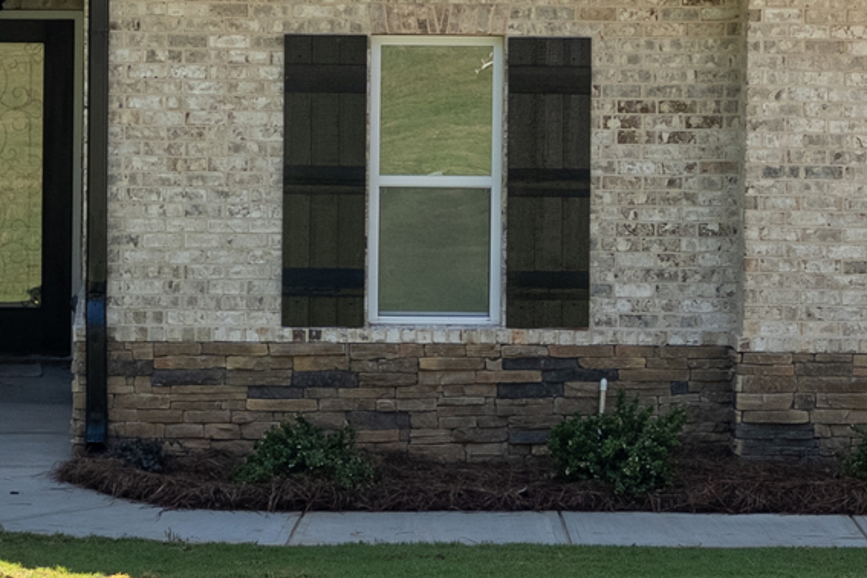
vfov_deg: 5.9
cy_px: -211
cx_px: 286
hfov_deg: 8.8
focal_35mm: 233
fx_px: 5611
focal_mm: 43
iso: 640
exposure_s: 1/8000
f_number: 2.8
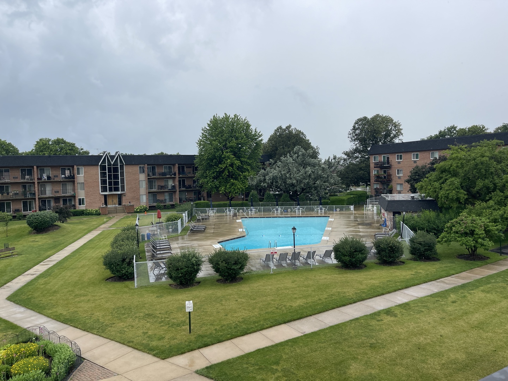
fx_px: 367
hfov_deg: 69.4
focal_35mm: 25
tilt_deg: -1.8
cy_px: 190
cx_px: 254
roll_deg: +0.6
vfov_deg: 54.9
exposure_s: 1/1456
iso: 32
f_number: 1.6
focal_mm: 5.1
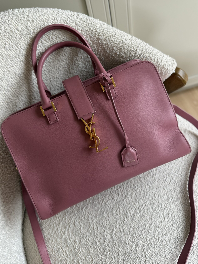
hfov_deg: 48.2
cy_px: 117
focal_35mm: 29
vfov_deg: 61.5
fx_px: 221
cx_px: 99
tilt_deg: -59.3
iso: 64
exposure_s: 1/121
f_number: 1.78
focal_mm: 6.76
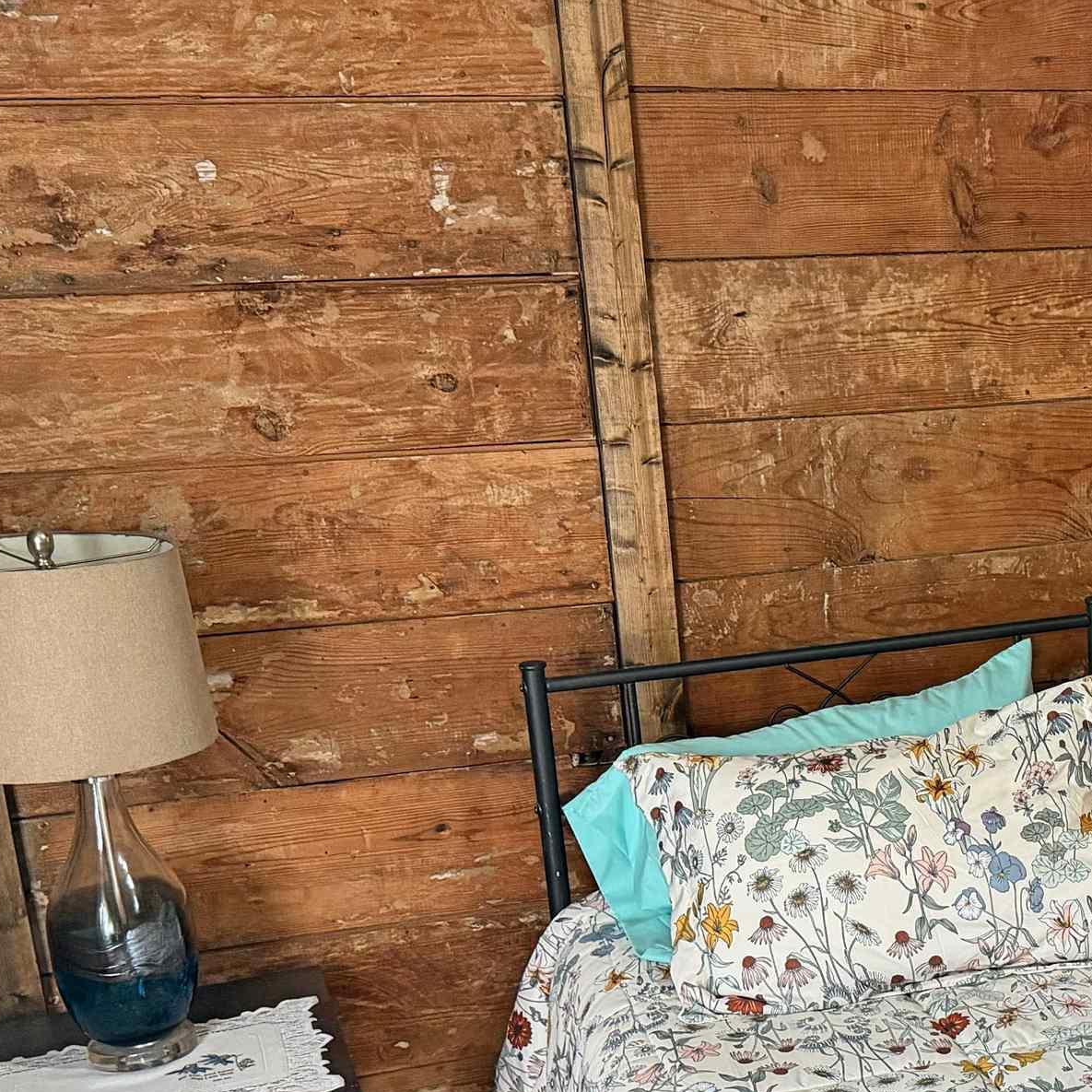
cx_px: 1091
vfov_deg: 30.7
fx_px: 1963
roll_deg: +2.3
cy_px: 794
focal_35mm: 55
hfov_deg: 29.1
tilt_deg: -14.6
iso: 400
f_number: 1.78
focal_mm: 6.76
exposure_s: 1/60
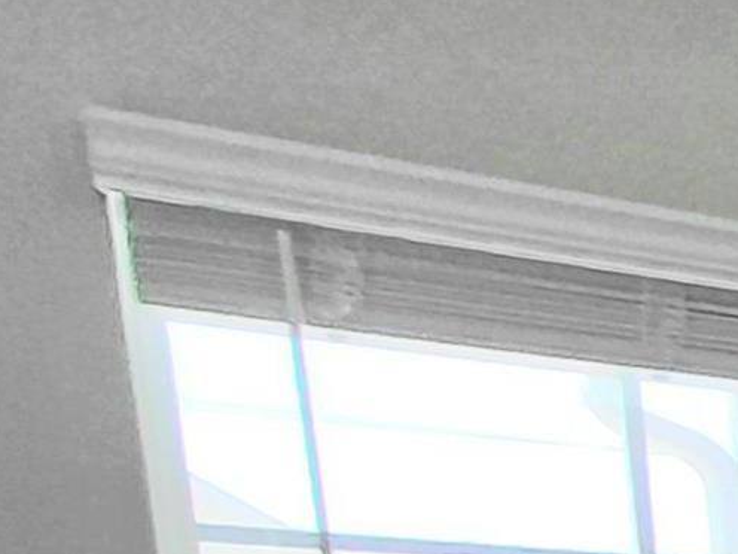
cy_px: 1160
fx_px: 2111
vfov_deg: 12.8
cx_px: 2137
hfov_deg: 11.8
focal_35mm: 99
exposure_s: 1/120
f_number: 2.2
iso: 40
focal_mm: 1.64
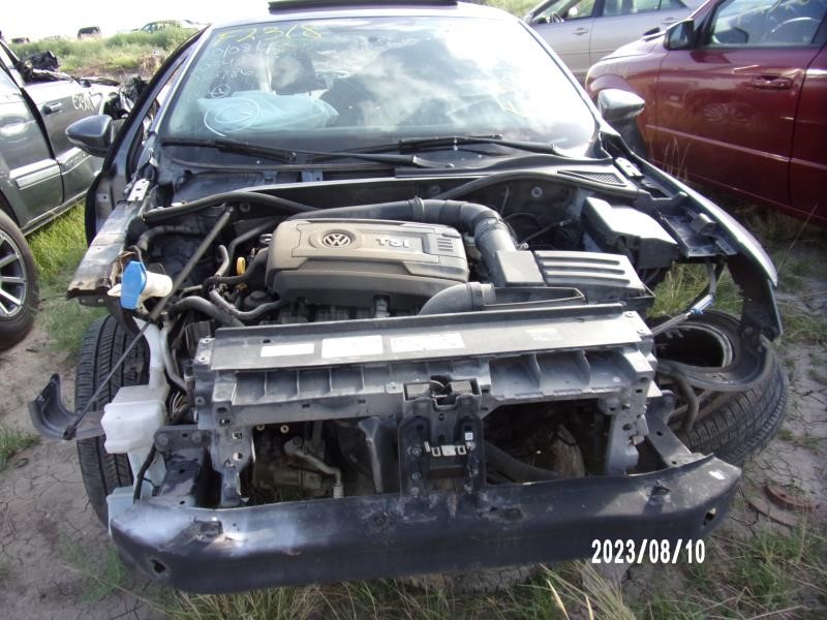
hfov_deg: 71.6
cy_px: 310
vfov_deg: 56.8
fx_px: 573
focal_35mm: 24
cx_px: 414
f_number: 3.3
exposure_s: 1/220
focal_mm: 4.3
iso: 80
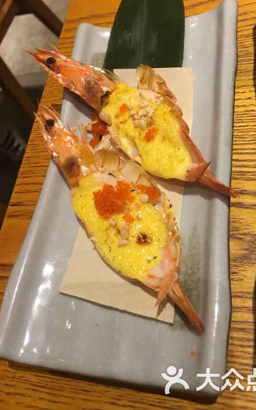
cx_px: 154
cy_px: 204
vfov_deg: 61.2
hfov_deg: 40.4
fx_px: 346
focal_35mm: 31
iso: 80
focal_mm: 4.15
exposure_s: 1/17
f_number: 2.2
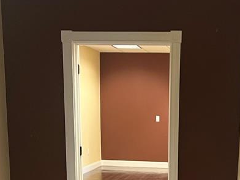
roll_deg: -1.4
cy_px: 201
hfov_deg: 28.3
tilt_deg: -11.2
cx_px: 167
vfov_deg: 20.5
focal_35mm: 68
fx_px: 471
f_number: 1.6
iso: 160
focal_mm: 5.1
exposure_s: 1/60
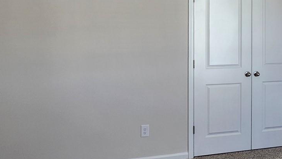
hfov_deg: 47.9
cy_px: 40
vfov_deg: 29.3
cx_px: 223
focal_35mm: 40
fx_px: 299
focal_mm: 2.2
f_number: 2.2
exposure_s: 1/60
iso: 64
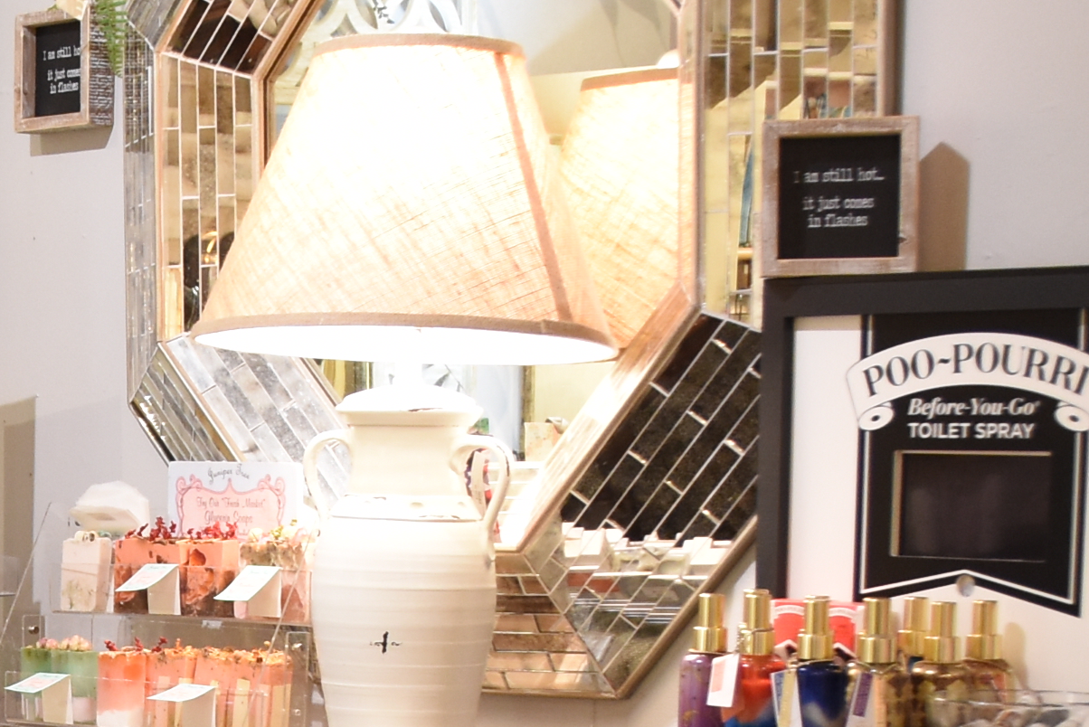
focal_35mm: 112
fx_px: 3389
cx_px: -172
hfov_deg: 17.5
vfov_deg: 11.8
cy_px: 1051
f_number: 3.5
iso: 800
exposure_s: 1/30
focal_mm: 20
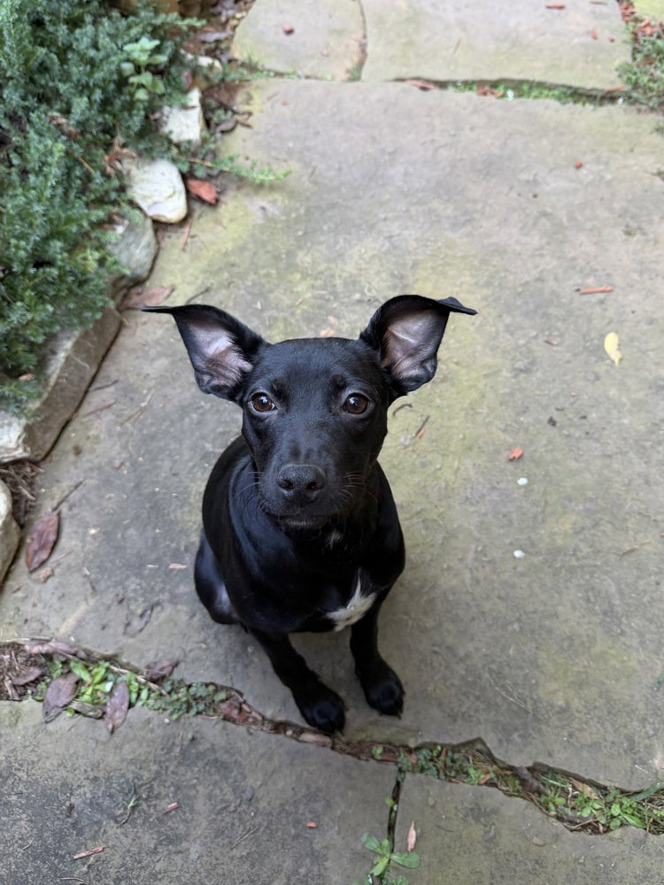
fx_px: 614
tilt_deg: -53.2
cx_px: 332
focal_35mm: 24
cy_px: 442
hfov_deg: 56.8
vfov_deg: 71.6
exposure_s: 1/121
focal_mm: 6.76
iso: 200
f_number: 1.78
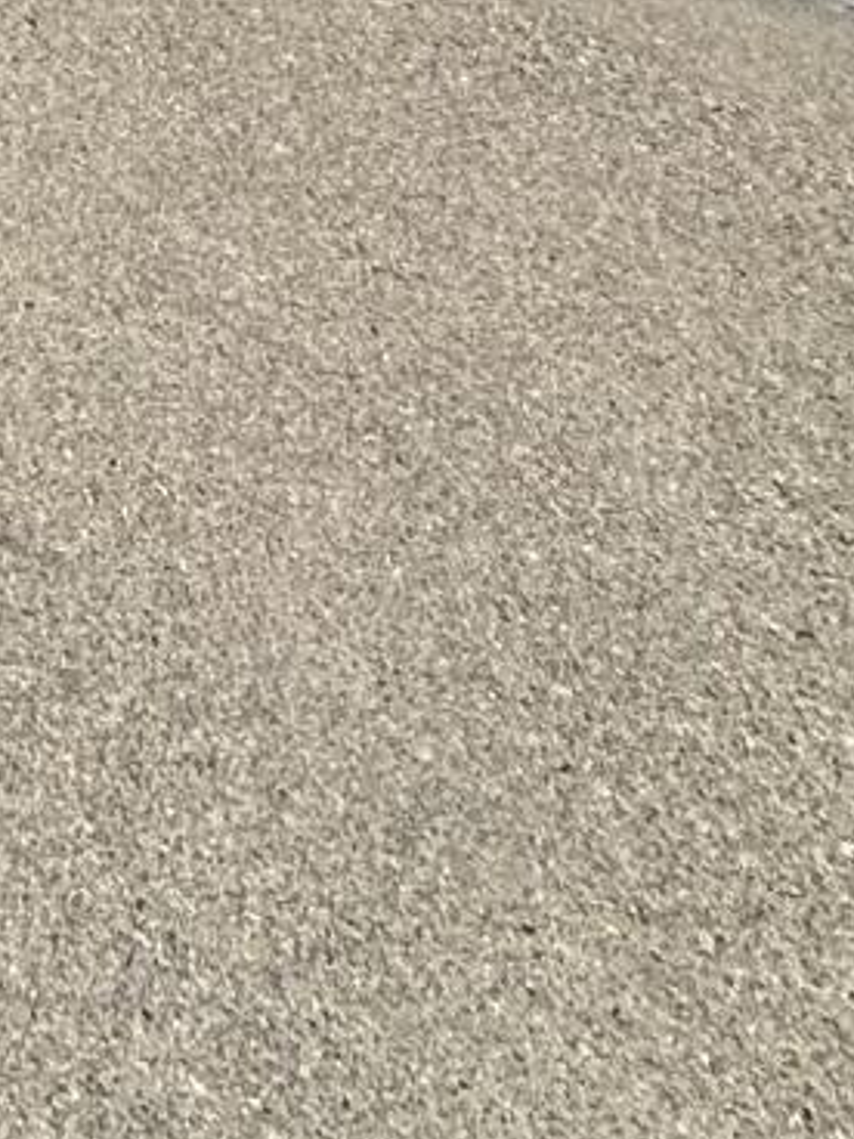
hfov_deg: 15.7
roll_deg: -1.3
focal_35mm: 76
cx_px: -801
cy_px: -1613
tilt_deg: +3.2
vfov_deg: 14.9
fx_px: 2500
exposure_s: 1/170
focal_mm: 2.22
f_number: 2.2
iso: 40
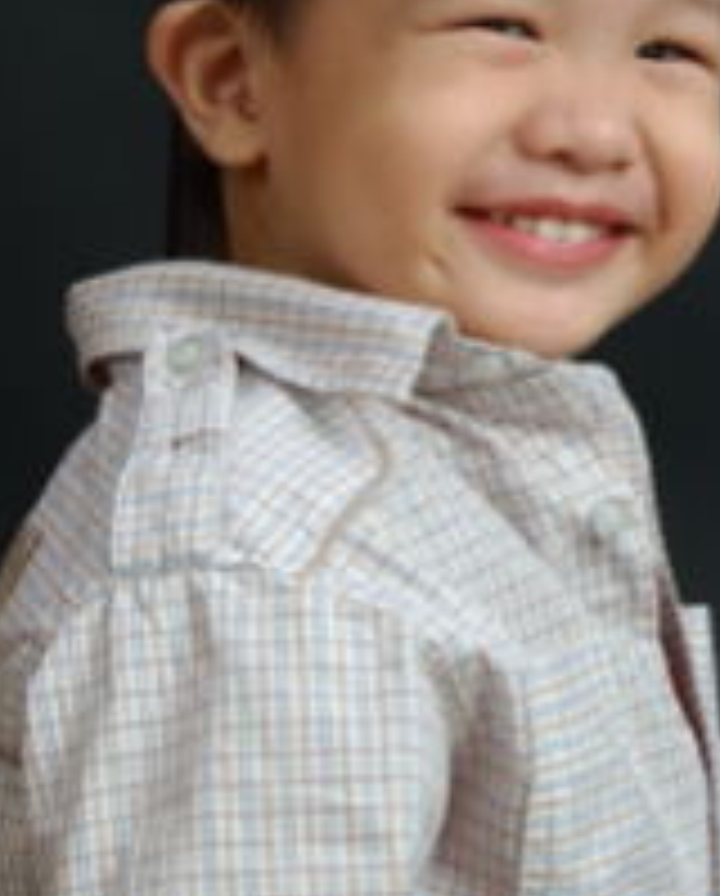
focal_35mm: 176
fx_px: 4674
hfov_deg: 8.8
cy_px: 603
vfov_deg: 10.9
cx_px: 560
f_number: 10
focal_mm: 52
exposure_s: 1/125
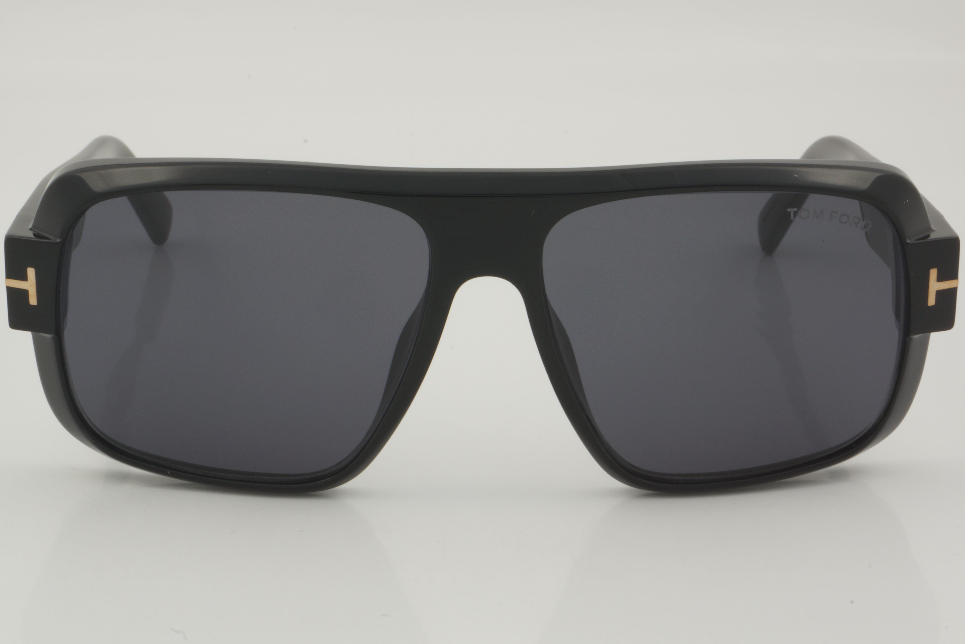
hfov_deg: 24.6
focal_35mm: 82
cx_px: 482
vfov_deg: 16.6
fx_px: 2211
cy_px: 322
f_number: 32
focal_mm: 55
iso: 100
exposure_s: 1/3
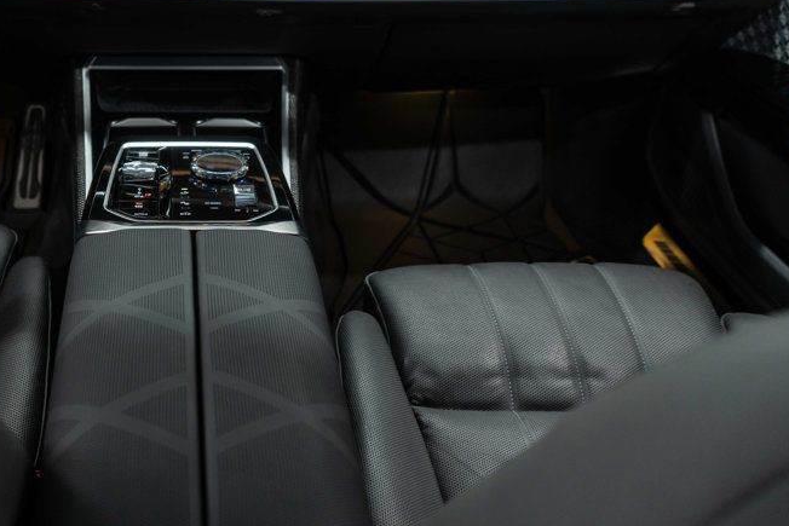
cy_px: 128
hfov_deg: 42.8
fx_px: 964
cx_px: 179
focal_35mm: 44
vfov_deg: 30.0
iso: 800
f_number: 3.2
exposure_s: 1/40
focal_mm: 28
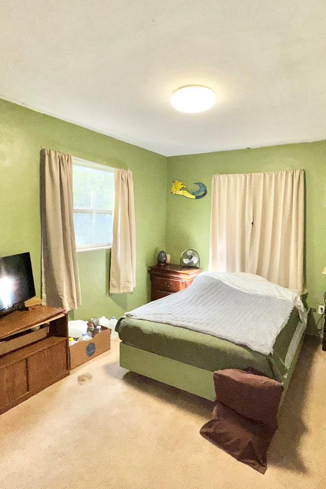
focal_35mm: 20
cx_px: 185
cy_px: 248
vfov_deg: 84.0
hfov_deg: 61.7
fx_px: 272
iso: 80
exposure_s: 1/122
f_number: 2.2
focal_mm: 2.22
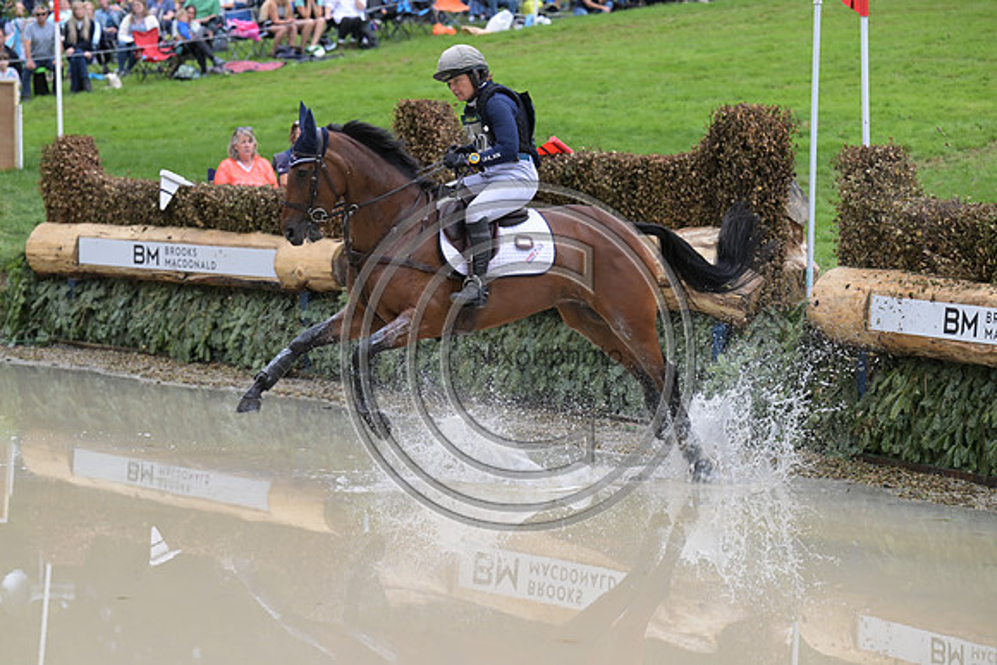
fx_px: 3739
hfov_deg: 15.2
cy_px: 332
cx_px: 498
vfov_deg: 10.2
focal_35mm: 135
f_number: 5.6
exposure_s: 1/1250
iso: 1100
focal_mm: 135
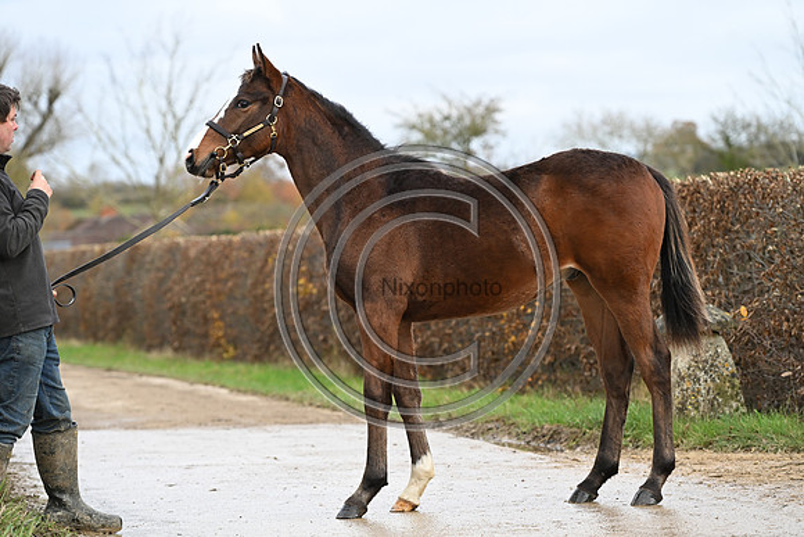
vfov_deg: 11.0
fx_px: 2792
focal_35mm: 125
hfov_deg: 16.4
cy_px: 268
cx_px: 402
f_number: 4
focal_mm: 125
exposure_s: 1/1000
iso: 1000
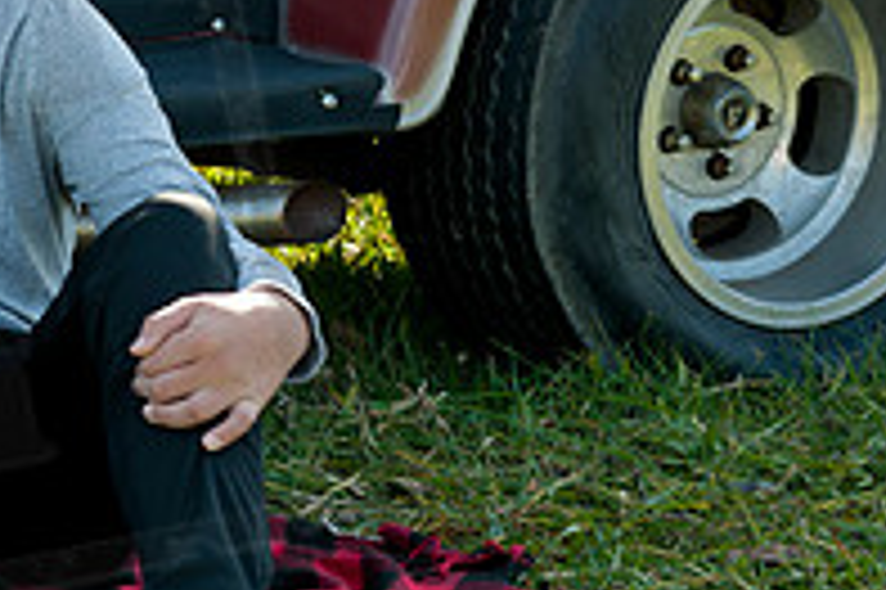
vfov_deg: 8.3
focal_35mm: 165
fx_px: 4057
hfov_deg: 12.0
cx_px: -315
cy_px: 239
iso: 100
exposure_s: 1/250
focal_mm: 56
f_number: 5.6
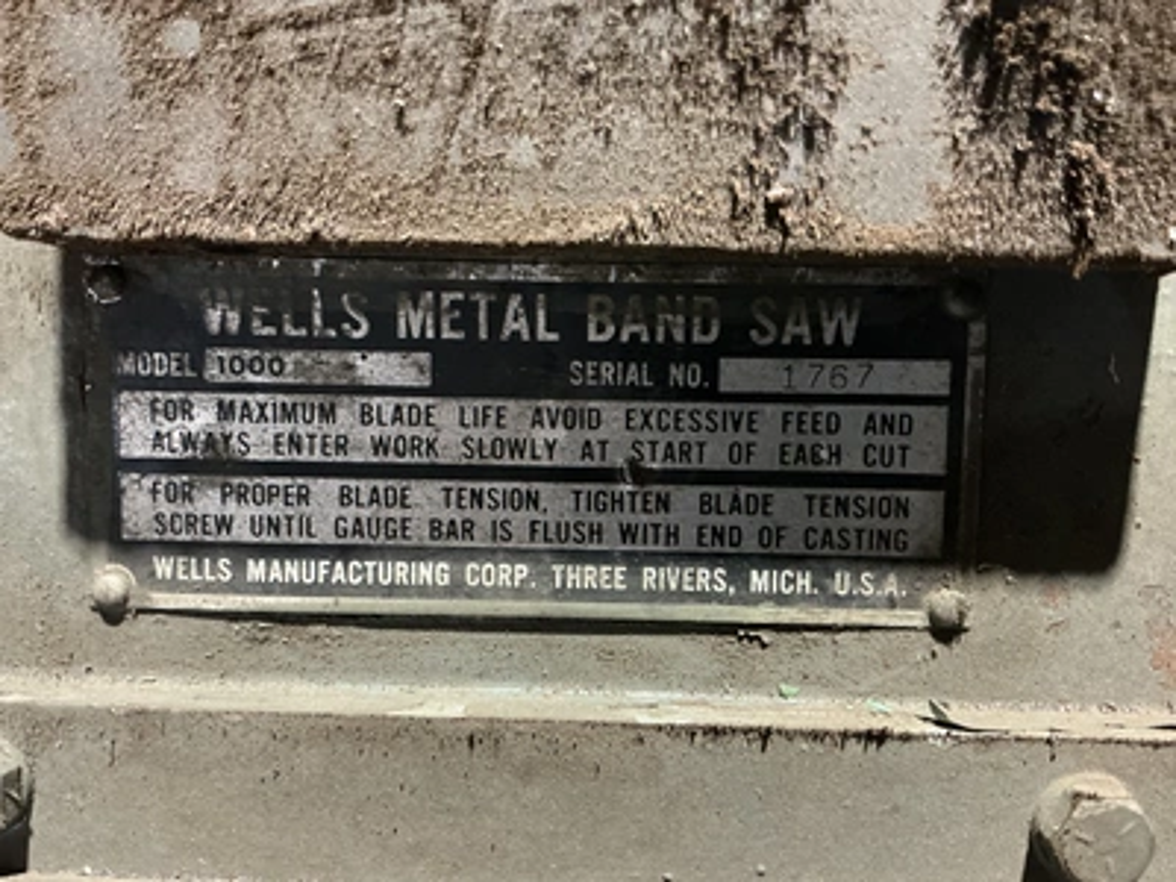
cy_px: 441
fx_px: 951
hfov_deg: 63.4
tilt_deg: -49.8
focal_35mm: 28
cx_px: 588
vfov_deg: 49.7
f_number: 1.8
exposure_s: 1/32
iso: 320
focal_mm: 3
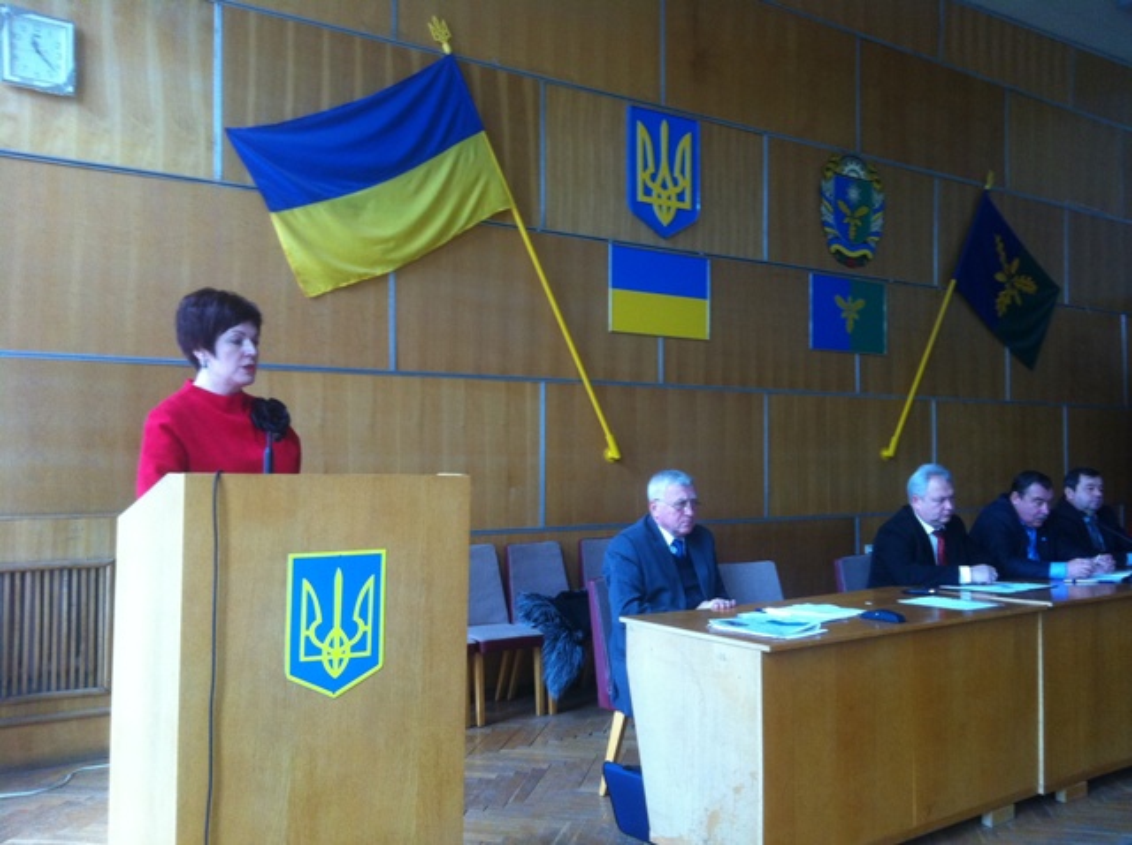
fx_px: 1143
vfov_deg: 40.6
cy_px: 422
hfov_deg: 52.7
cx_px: 566
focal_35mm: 35
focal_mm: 3.85
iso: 125
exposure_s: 1/15
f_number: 2.8
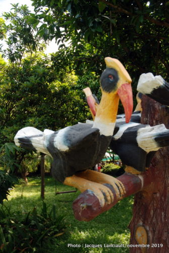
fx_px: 232
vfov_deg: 57.2
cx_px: 84
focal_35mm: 33
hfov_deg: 40.1
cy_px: 126
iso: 100
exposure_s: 1/125
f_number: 5.6
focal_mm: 22
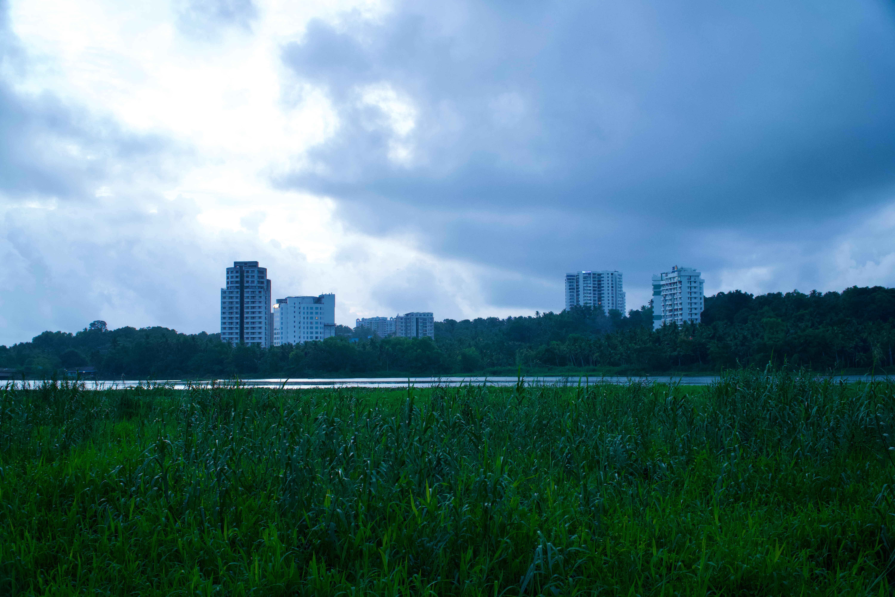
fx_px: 970
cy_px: 298
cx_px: 448
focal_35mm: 39
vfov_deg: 34.2
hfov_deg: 49.6
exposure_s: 1/320
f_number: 4
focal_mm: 26
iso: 1000
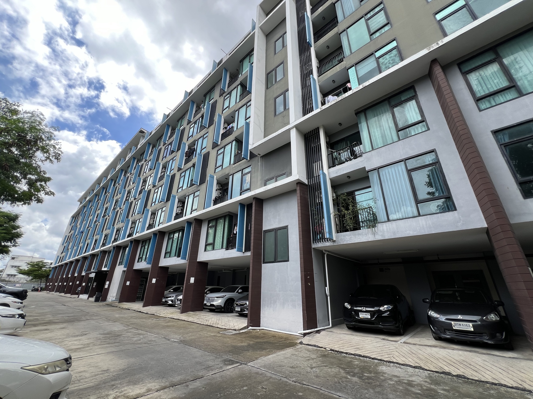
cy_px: 200
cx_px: 266
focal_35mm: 13
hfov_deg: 106.2
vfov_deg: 89.9
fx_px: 200
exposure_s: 1/464
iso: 32
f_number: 1.8
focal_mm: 1.57
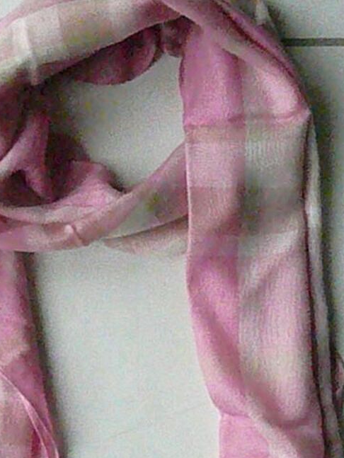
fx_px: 927
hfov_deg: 21.0
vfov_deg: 27.4
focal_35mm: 70
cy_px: 347
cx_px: 145
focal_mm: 5.4
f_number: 9
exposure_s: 1/250
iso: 3200
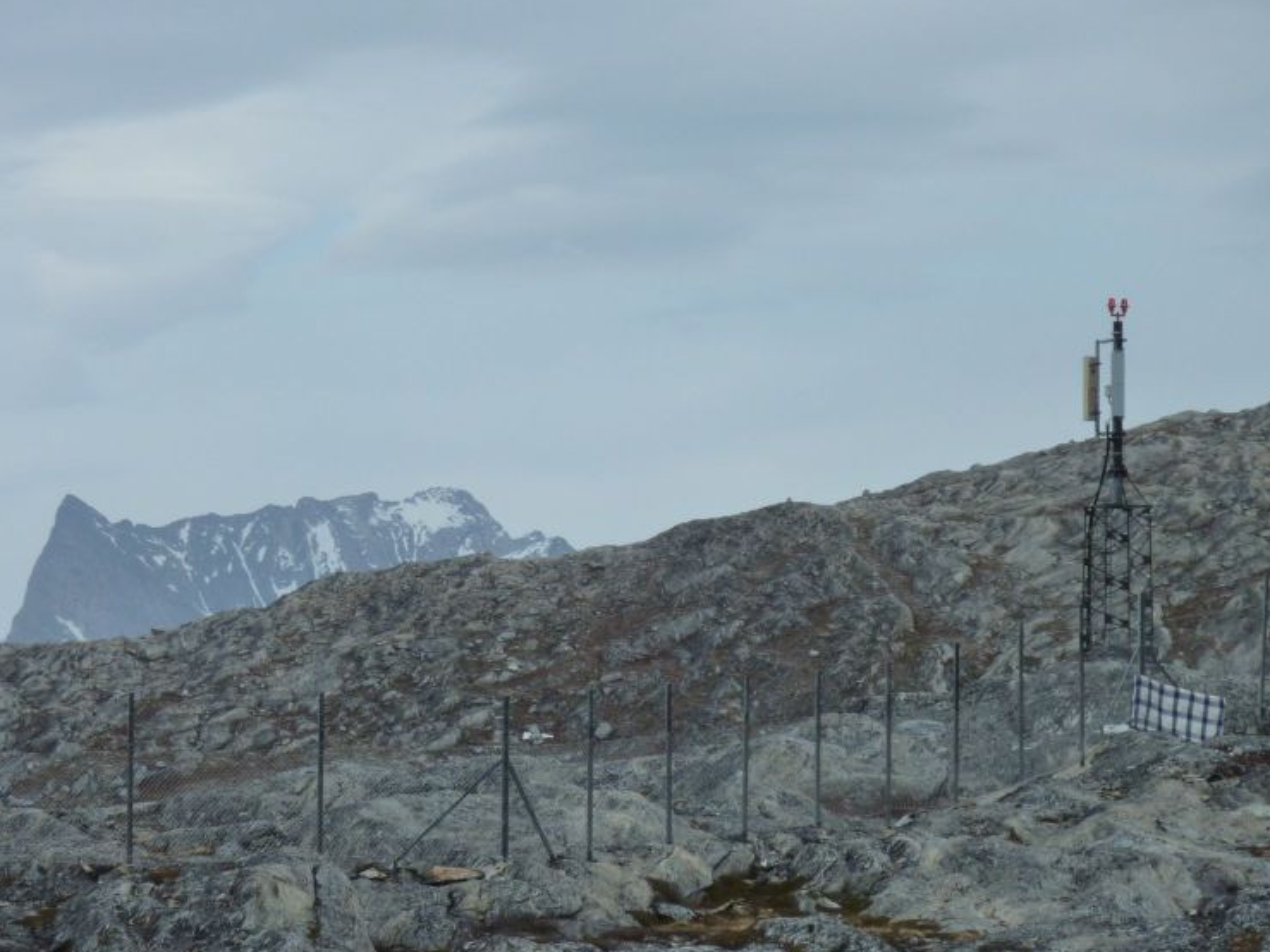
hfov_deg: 10.0
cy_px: 462
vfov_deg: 7.5
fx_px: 7226
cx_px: 619
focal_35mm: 197
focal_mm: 29.9
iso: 125
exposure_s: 1/500
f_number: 5
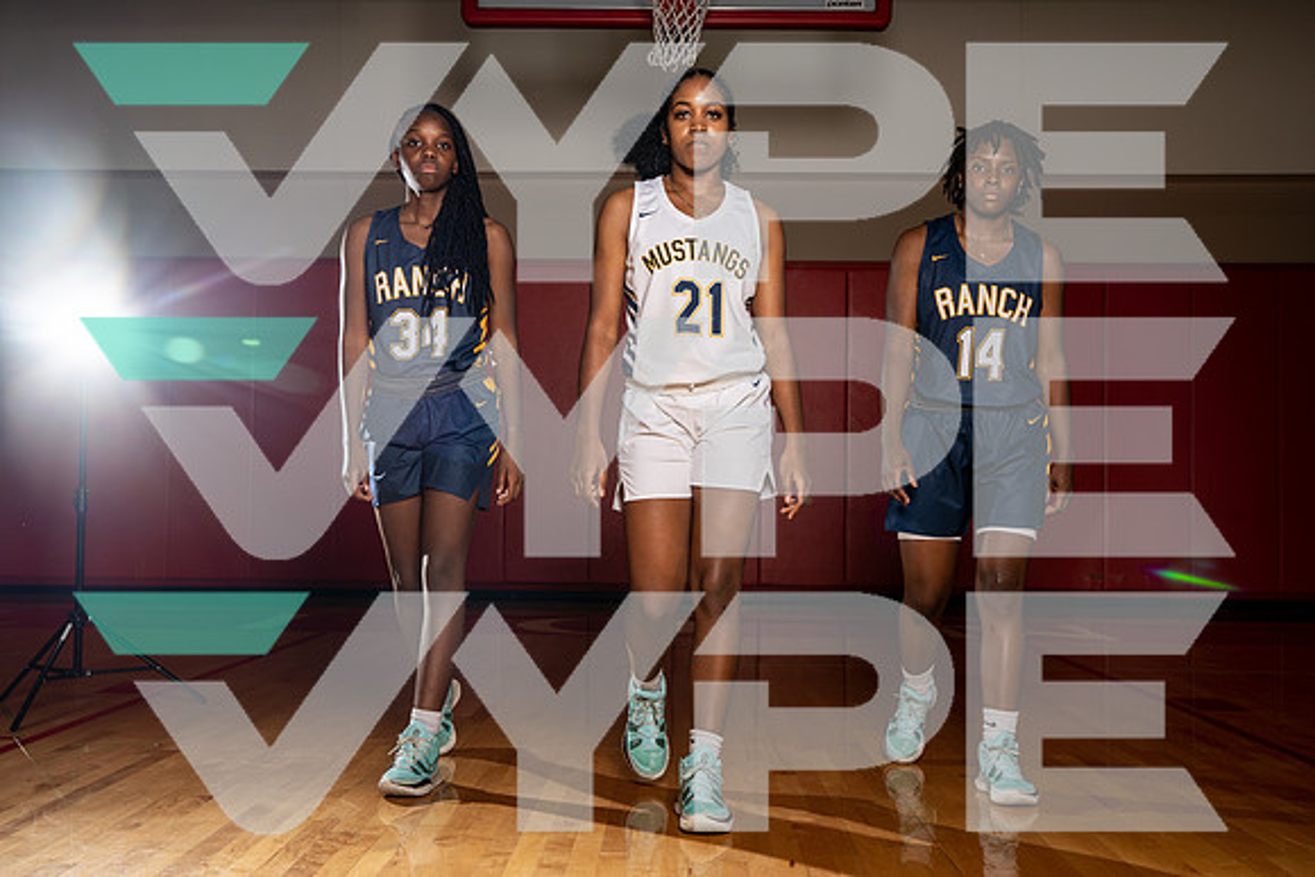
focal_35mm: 39
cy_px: 438
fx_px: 1425
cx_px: 658
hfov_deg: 49.5
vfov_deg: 34.2
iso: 100
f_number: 7.1
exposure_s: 1/250
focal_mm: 39
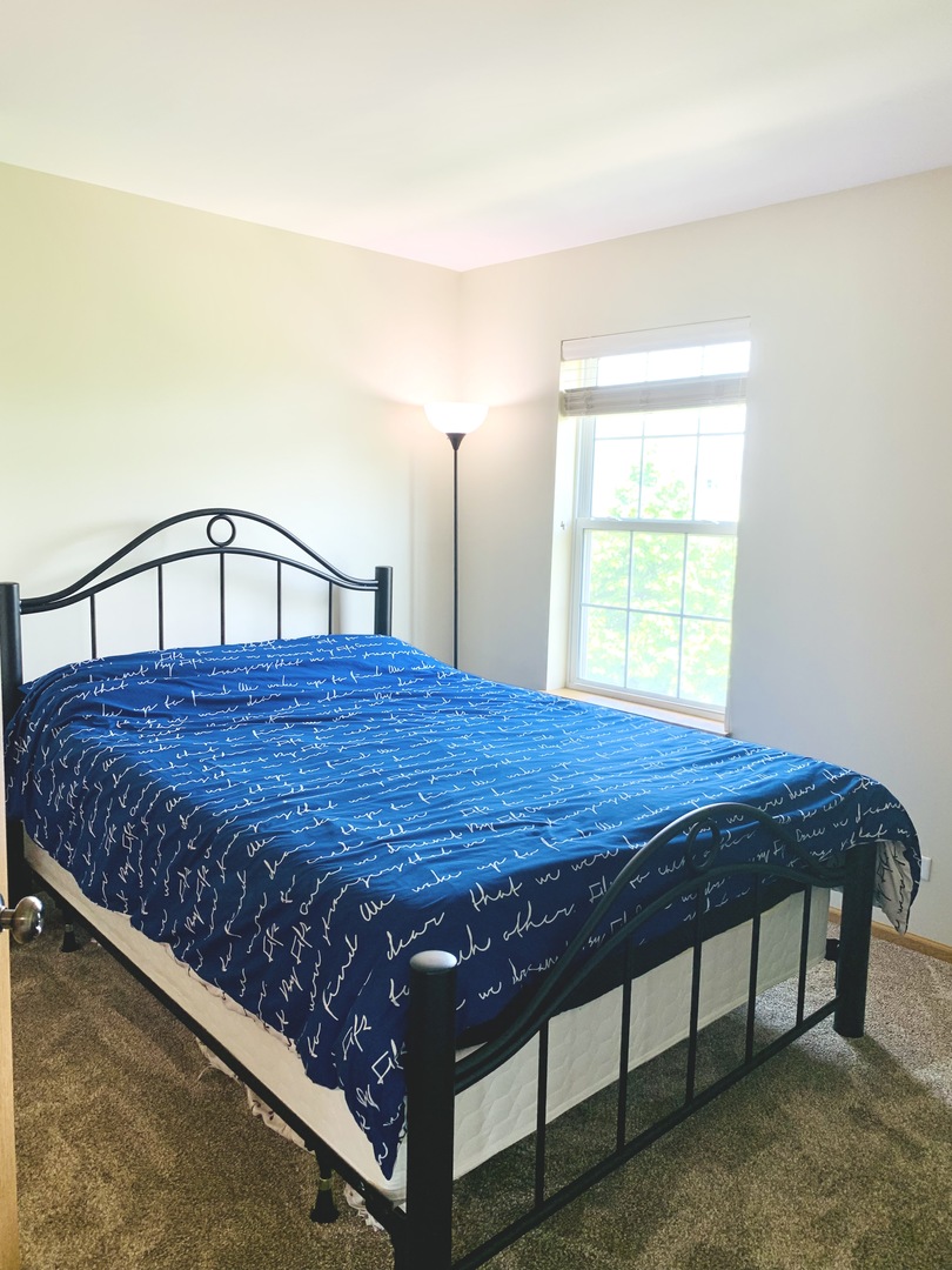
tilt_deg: -7.2
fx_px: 953
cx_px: 476
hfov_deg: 53.1
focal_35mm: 26
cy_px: 635
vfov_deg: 67.3
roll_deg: -1.4
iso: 50
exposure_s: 1/60
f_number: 1.8
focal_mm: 4.25
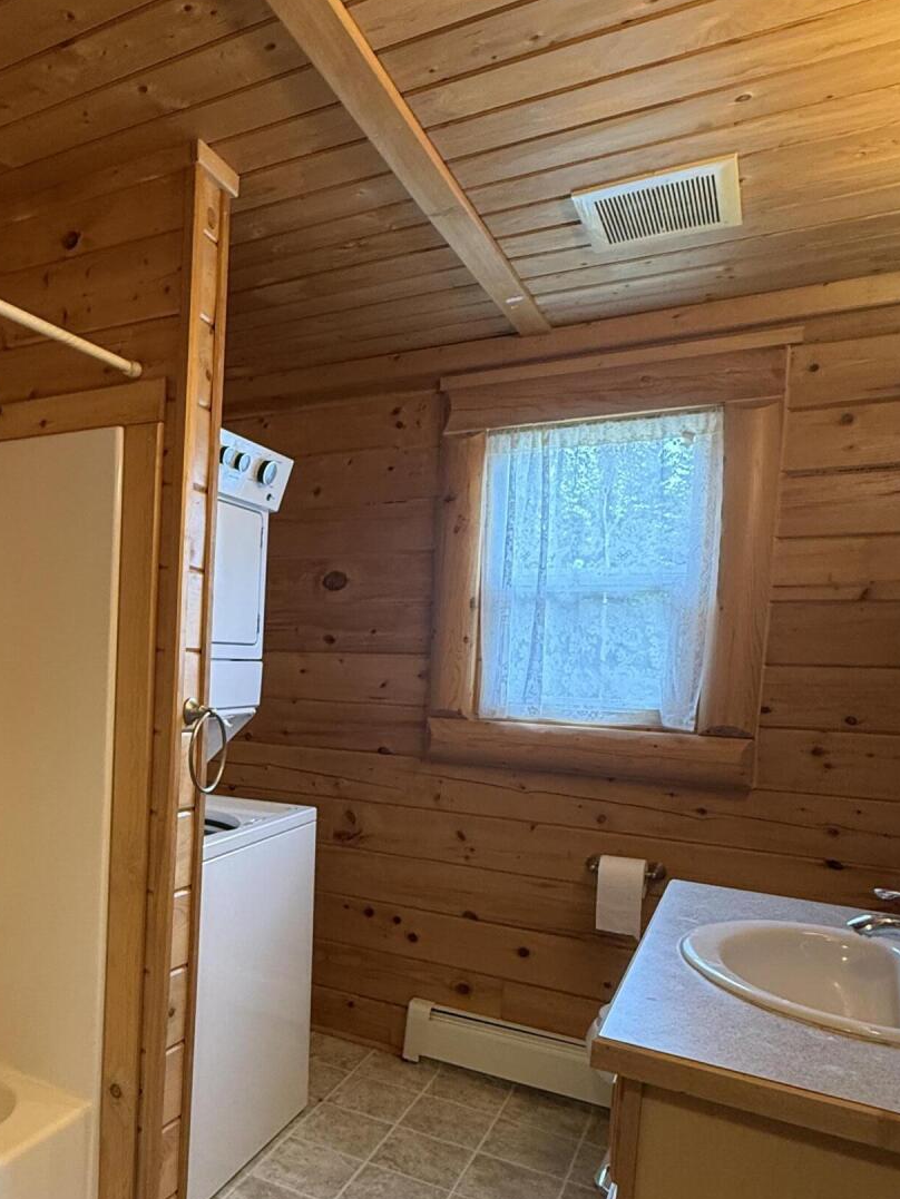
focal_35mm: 26
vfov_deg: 66.6
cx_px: 179
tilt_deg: -3.5
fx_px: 901
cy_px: 724
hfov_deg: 49.9
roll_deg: -1.5
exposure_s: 1/60
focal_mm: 2.22
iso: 400
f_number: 2.2
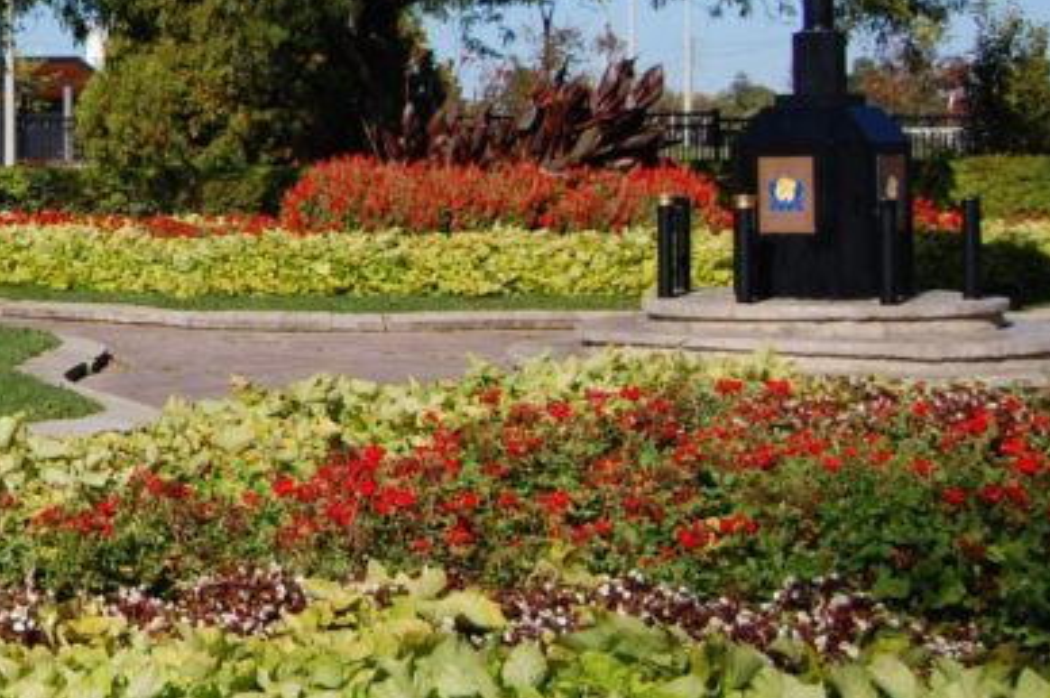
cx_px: -184
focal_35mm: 95
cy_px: 39
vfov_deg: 14.2
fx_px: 2768
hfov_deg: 20.2
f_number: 4.5
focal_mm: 24
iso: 200
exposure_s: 1/2000
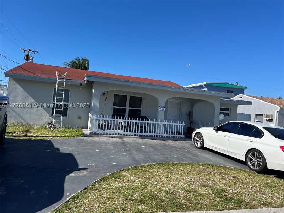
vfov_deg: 53.1
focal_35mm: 26
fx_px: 213
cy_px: 106
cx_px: 142
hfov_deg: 67.3
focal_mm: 5.7
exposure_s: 1/3968
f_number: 1.5
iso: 50
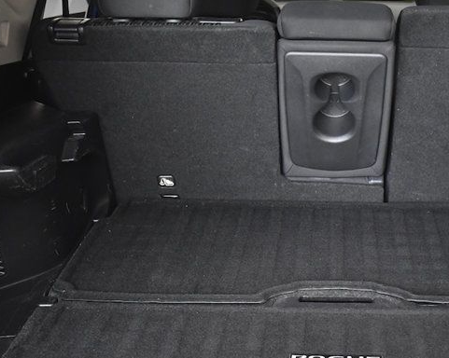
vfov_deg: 22.5
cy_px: 183
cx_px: 337
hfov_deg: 27.5
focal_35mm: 68
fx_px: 903
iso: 2500
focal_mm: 23
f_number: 3.8
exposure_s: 1/500
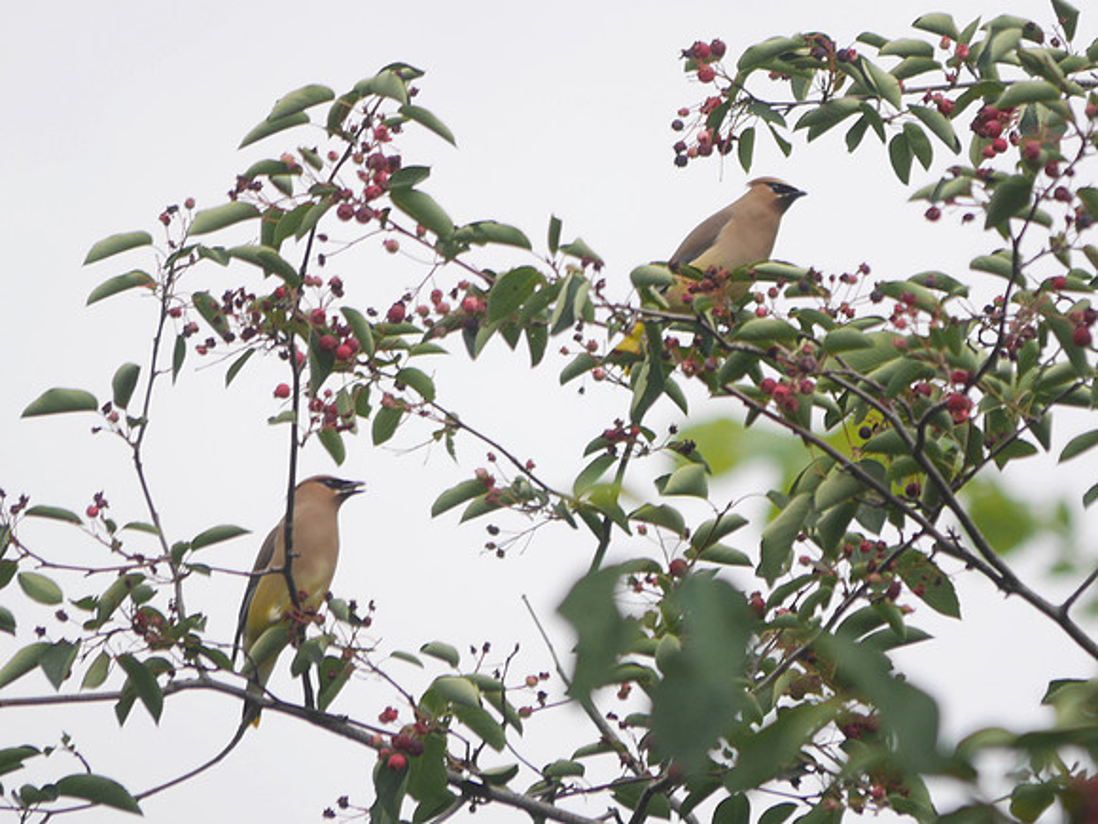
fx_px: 19032
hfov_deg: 3.3
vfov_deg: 2.5
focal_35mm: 600
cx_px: 549
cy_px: 412
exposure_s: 1/320
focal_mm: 300
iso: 200
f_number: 6.3
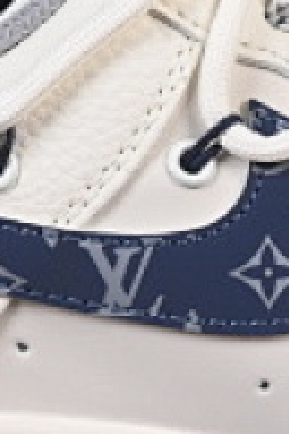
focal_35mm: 416
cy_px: 158
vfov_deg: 5.0
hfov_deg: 3.3
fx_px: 5009
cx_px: 282
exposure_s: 1/80
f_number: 8
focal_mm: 50
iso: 160
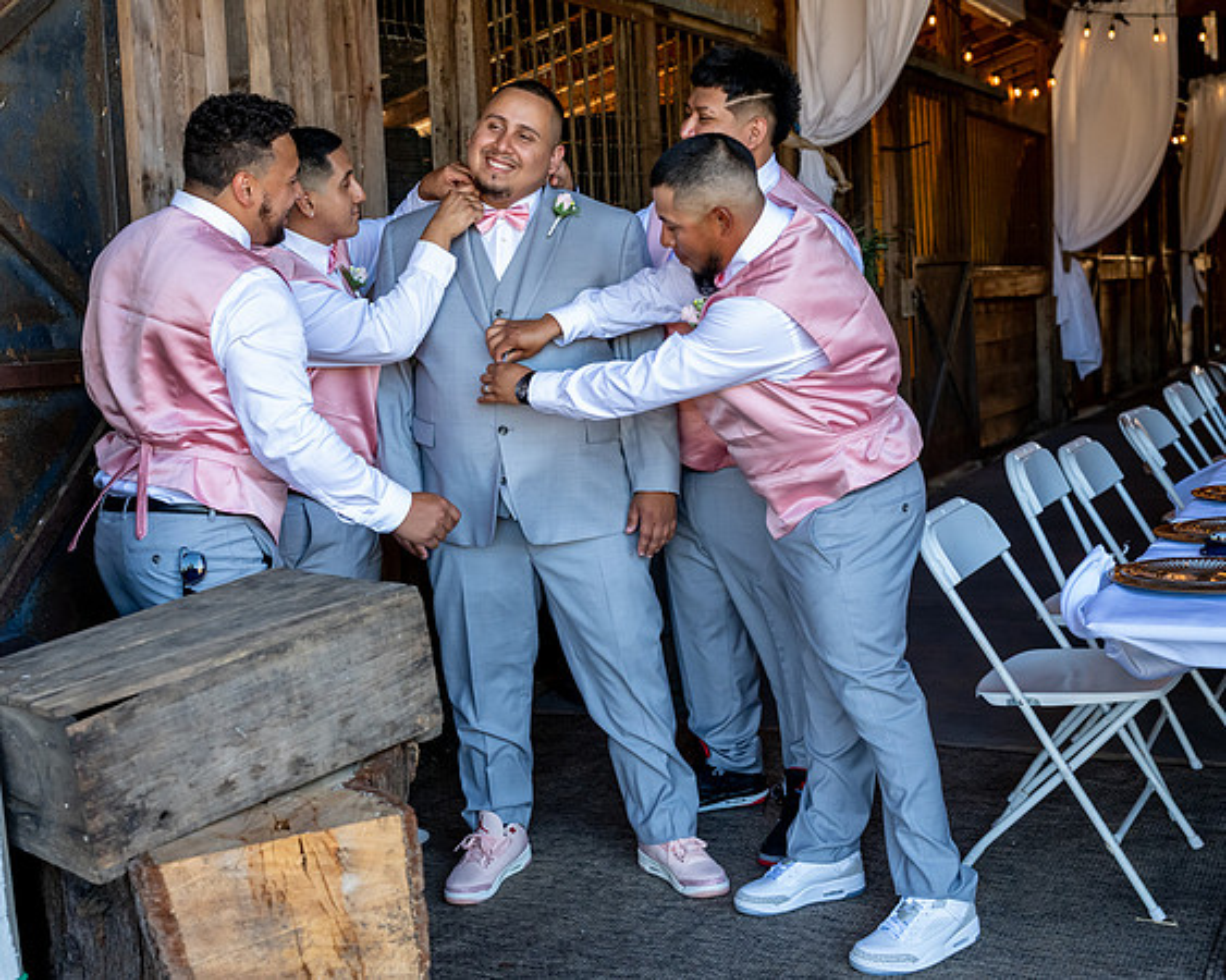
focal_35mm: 45
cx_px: 453
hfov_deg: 41.0
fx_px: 1624
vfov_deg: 33.6
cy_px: 466
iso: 1600
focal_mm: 35
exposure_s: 1/400
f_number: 4
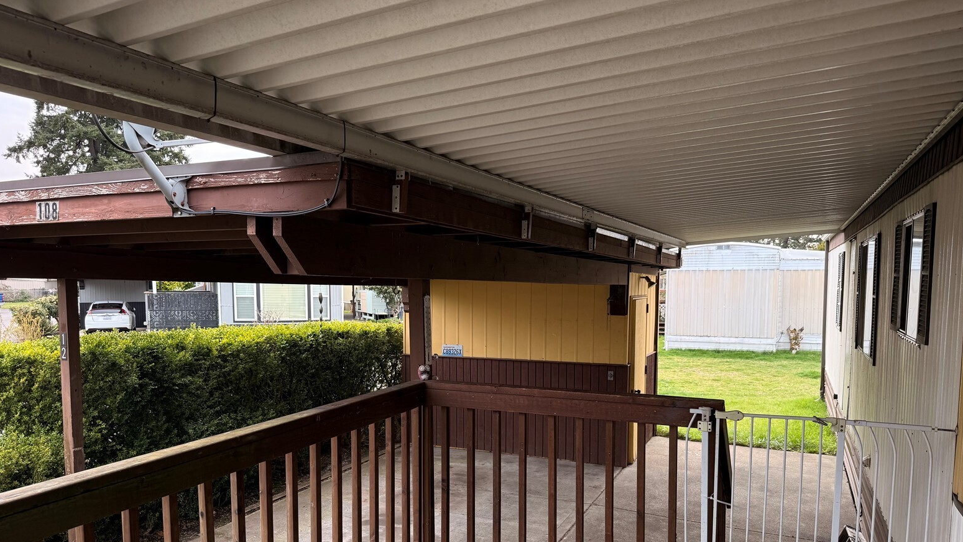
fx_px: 690
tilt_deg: -6.0
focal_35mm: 27
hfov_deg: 69.8
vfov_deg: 42.6
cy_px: 342
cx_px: 484
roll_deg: -0.1
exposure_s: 1/539
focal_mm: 6.76
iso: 80
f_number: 1.78
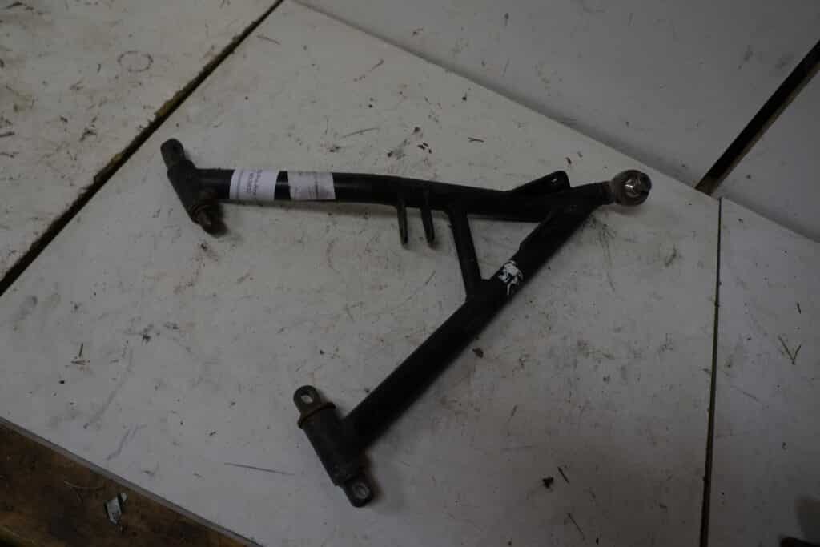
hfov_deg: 64.5
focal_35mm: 28
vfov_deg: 45.7
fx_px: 649
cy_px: 274
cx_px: 410
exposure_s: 1/40
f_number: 4
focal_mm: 19
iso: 640
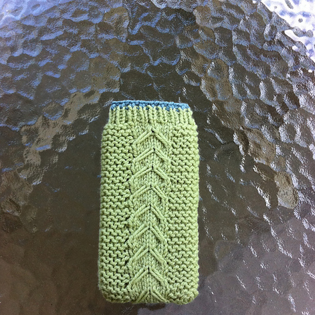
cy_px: 173
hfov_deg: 40.0
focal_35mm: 42
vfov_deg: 40.0
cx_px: 159
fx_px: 432
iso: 125
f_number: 2.8
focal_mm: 3.85
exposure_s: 1/120
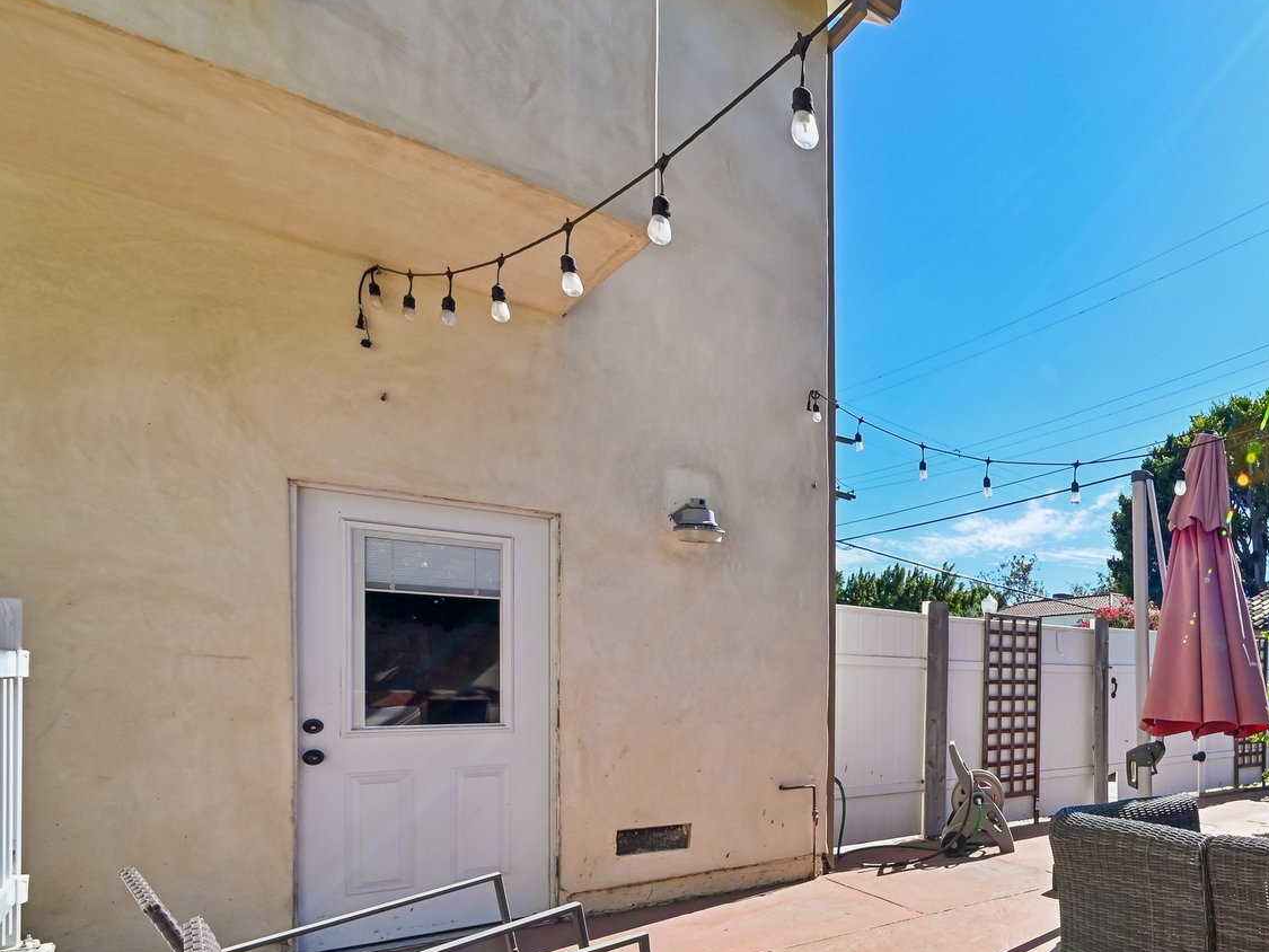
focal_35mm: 21
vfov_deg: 61.2
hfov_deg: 64.8
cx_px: 1154
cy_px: 669
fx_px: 770
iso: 250
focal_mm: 12
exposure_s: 1/40
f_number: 22
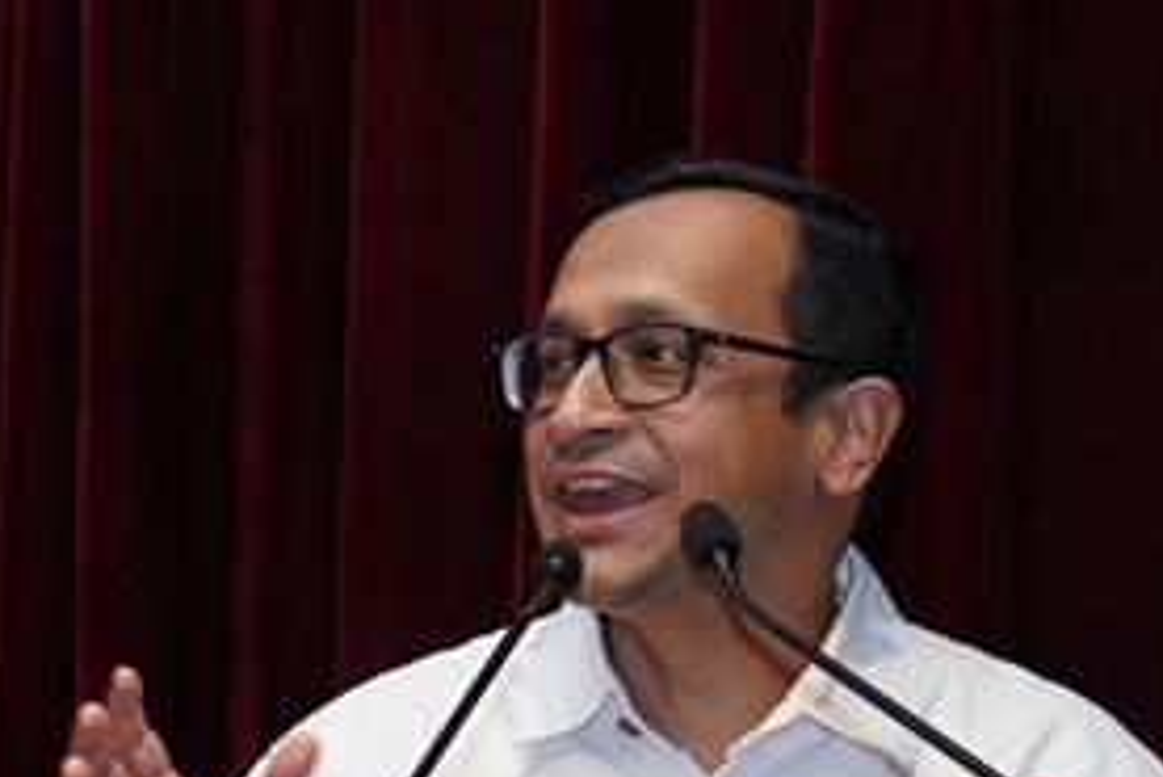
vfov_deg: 5.8
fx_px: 7692
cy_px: 714
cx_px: -739
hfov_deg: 8.4
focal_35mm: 238
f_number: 4
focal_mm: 44
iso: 800
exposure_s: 1/125
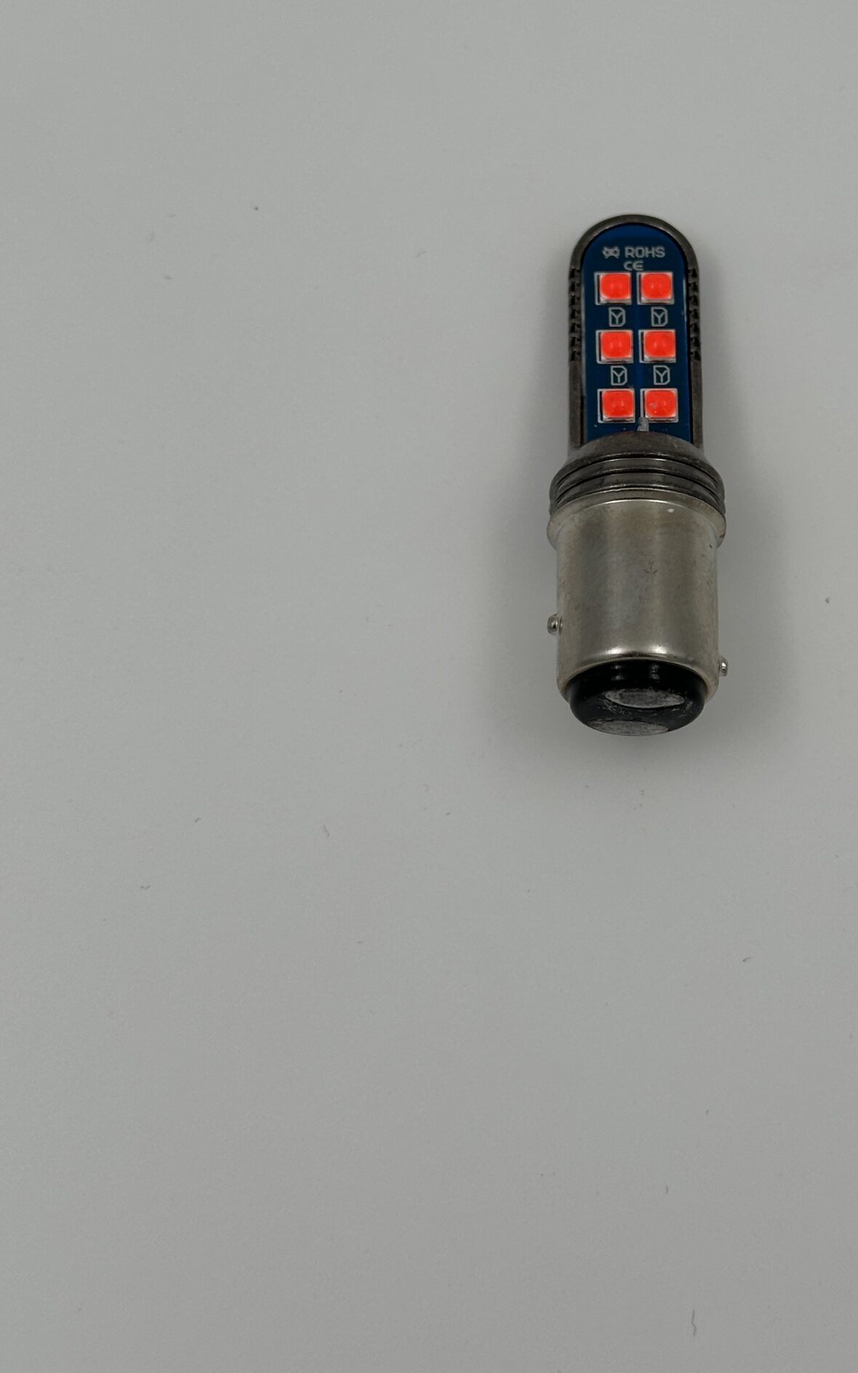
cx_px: 622
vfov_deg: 29.7
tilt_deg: -73.3
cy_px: 529
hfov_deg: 18.8
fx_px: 2582
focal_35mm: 69
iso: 64
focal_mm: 6.86
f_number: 1.78
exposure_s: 1/927
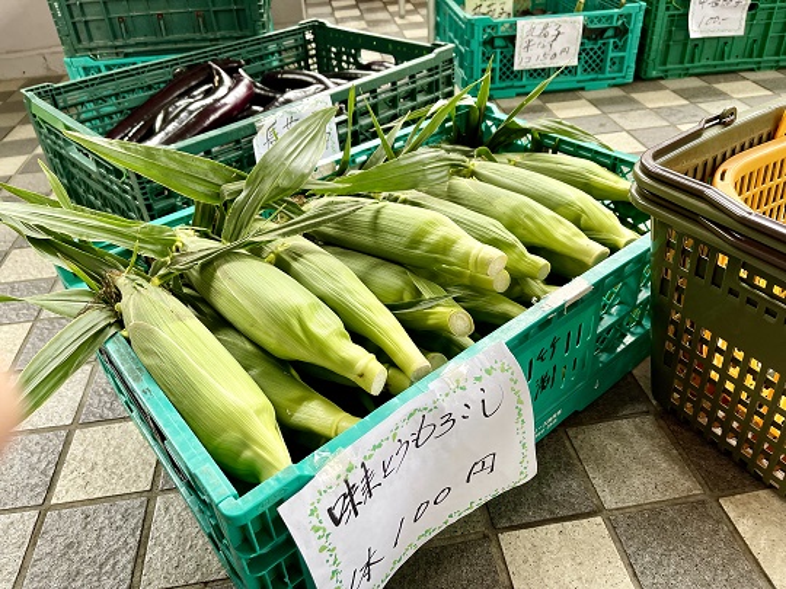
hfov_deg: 67.3
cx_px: 393
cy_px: 294
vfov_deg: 53.1
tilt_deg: -35.0
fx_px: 590
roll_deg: +3.8
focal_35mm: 26
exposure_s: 1/100
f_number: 1.6
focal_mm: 5.1
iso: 125
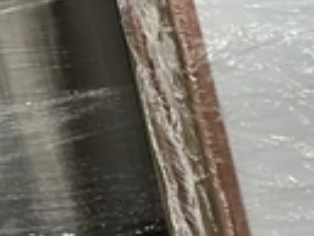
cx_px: 874
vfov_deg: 8.3
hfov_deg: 9.7
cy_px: 495
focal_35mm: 168
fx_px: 1525
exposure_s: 1/123
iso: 16
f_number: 1.8
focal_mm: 3
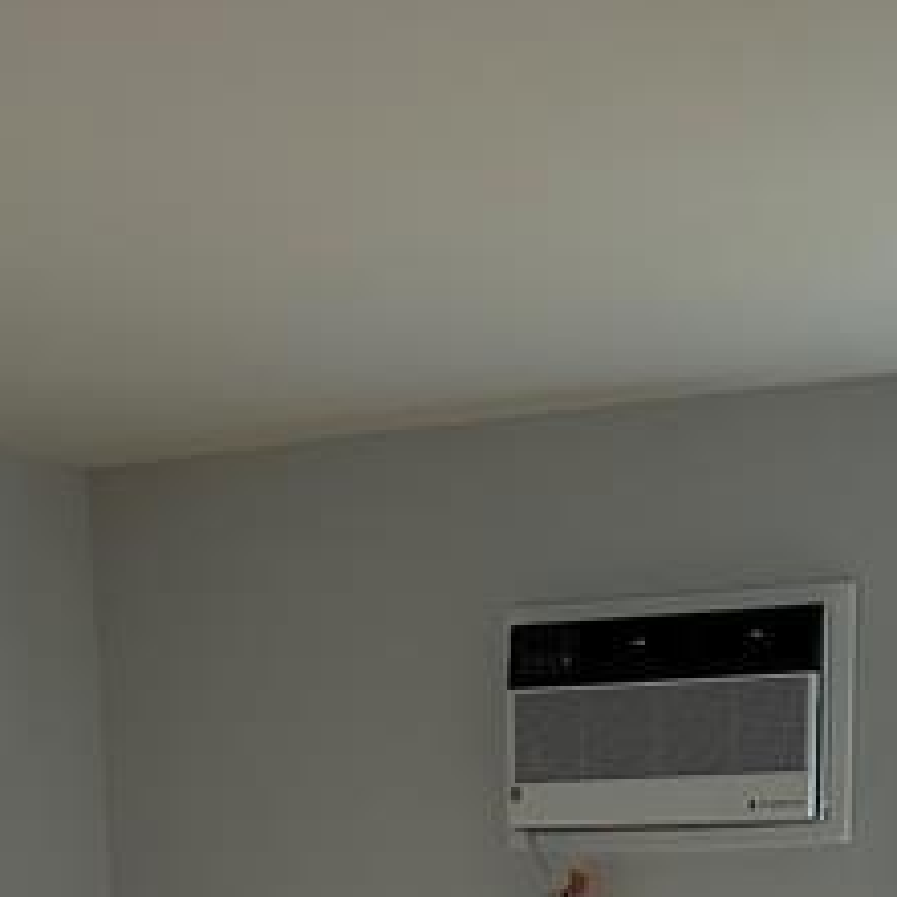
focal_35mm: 80
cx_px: 483
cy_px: 1469
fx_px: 2345
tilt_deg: -13.5
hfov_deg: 21.6
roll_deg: +0.2
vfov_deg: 18.4
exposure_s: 1/120
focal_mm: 5.7
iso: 100
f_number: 1.5
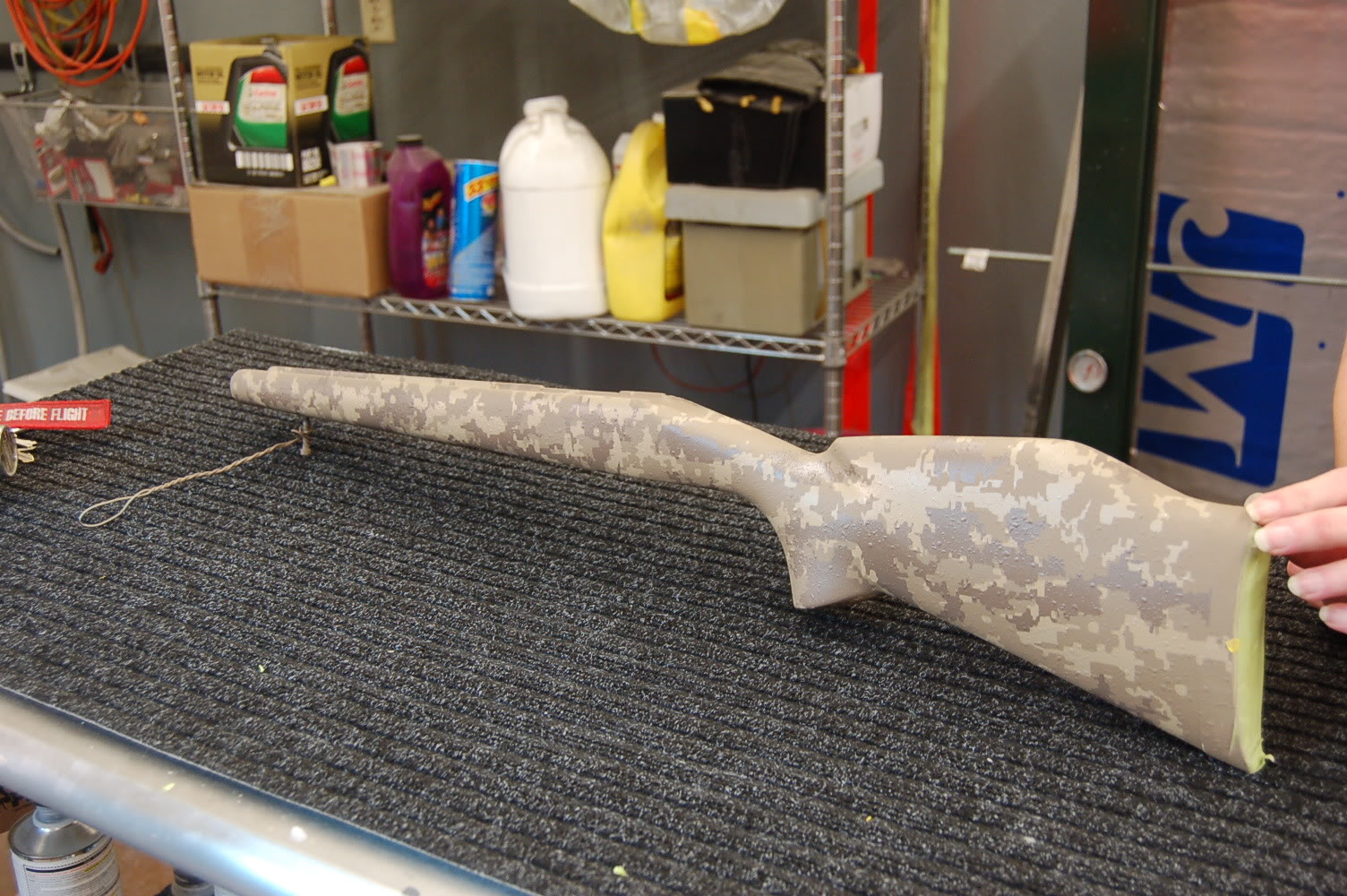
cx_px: 674
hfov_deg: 49.6
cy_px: 448
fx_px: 1458
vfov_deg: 34.1
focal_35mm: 39
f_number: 4.2
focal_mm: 26
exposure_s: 1/20
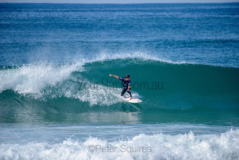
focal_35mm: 500
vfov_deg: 2.8
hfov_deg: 4.1
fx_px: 3320
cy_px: 80
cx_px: 120
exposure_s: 1/2000
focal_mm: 500
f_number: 5.6
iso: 160
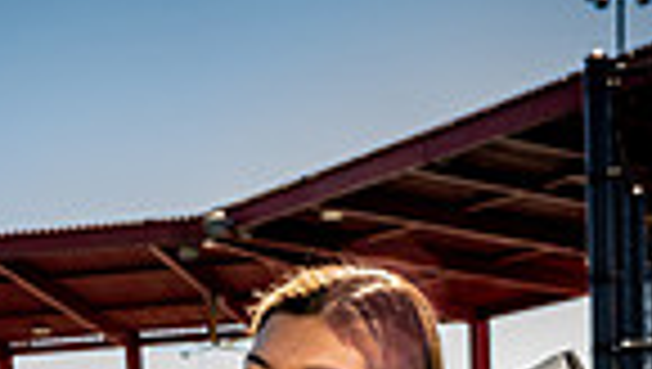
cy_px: 958
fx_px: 2025
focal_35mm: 117
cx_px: 261
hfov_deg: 18.3
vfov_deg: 9.1
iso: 250
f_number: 7.1
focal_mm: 36
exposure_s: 1/250
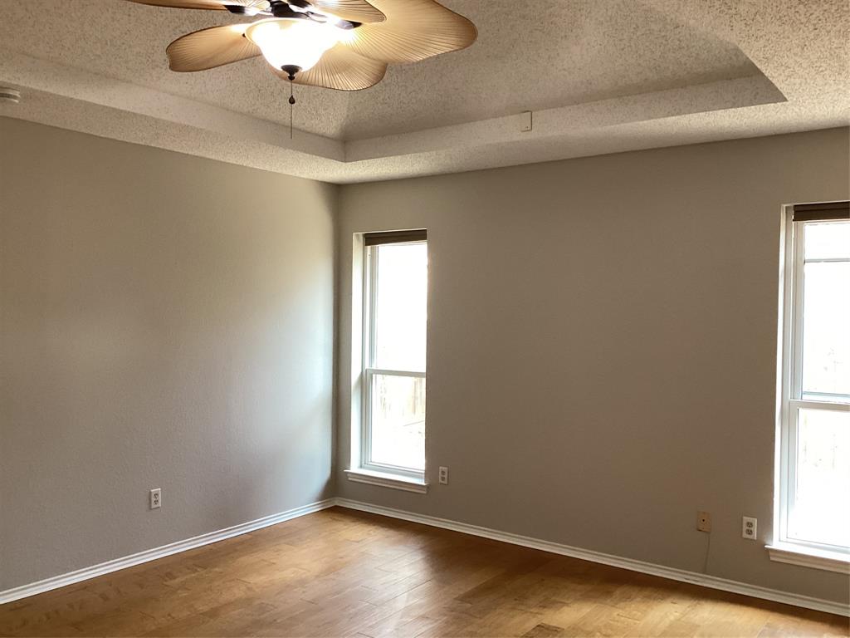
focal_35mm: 31
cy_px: 319
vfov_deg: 45.4
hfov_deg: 58.4
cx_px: 425
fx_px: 761
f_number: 2.4
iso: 160
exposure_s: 1/60
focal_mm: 3.3
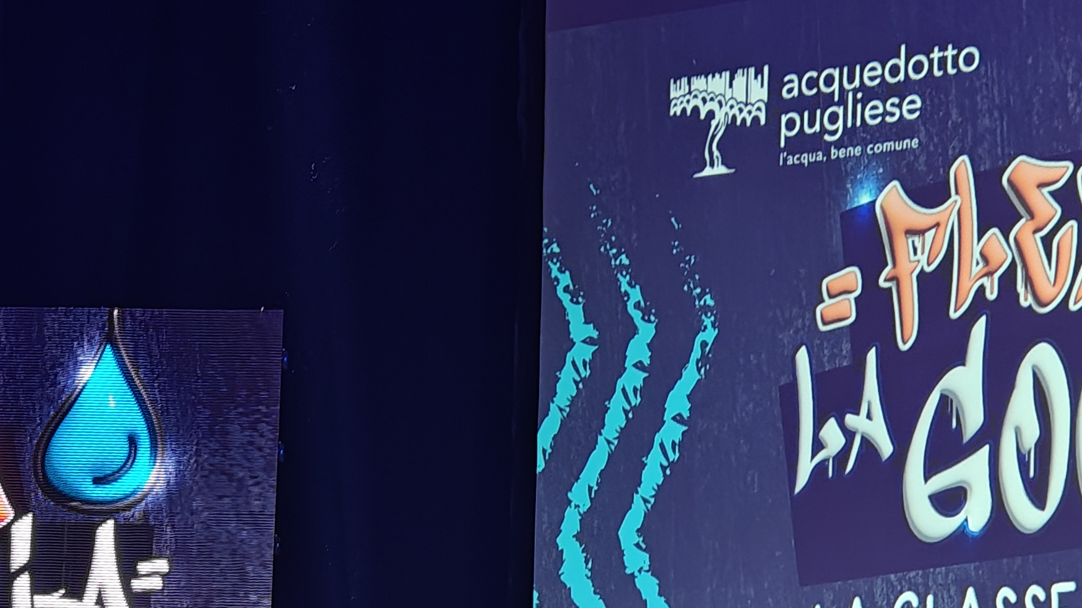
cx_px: 858
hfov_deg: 17.7
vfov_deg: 10.0
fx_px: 3443
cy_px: 720
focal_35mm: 120
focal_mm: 7.1
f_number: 2
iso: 320
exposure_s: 1/81
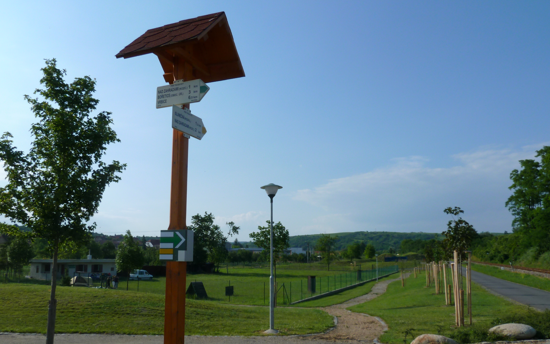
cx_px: 242
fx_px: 450
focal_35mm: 30
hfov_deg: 62.7
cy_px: 194
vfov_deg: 41.8
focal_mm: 4.1
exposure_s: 1/1300
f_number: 3.5
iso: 80
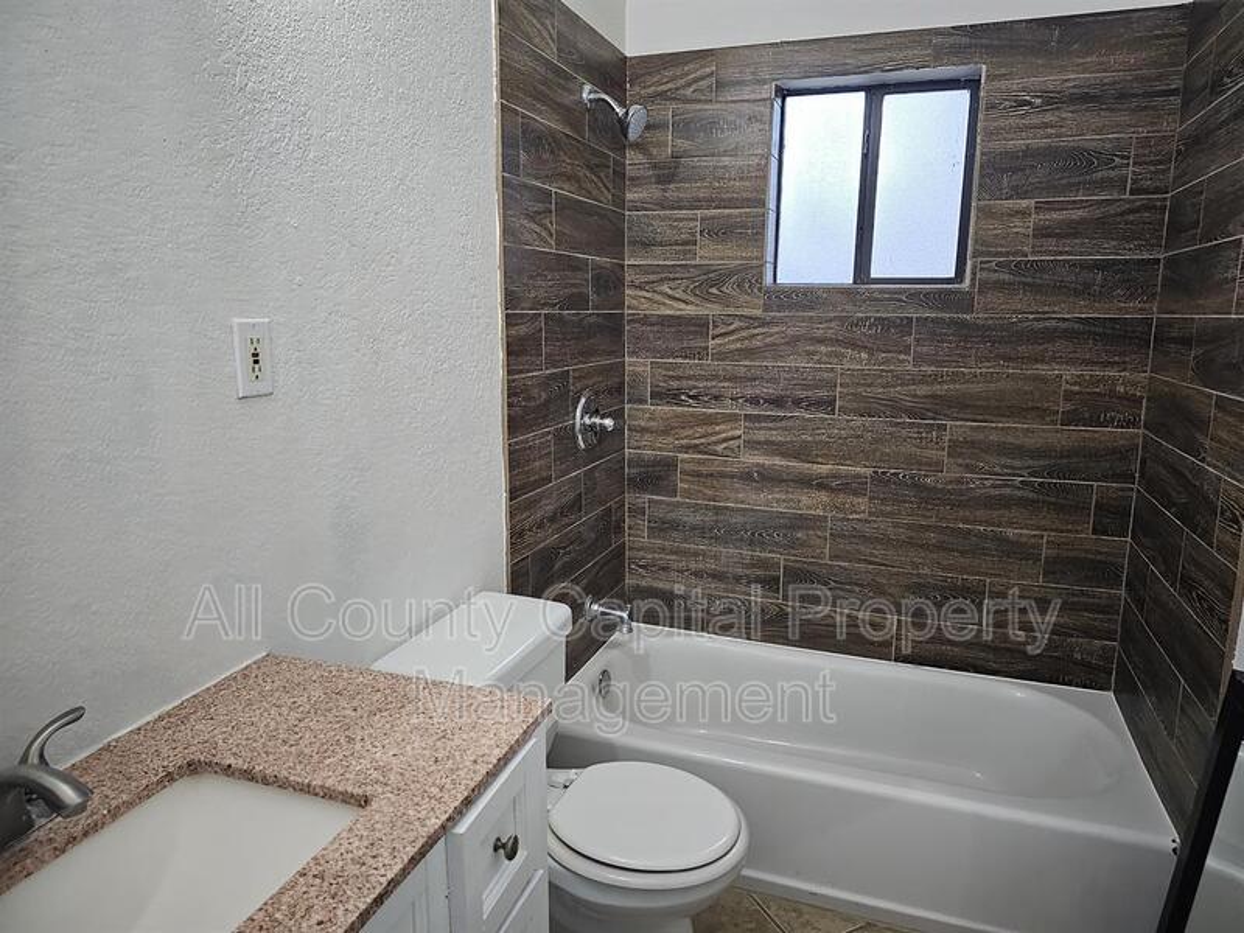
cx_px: 622
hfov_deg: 73.9
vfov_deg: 58.9
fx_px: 827
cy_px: 466
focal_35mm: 23
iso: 1600
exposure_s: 1/120
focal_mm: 6.3
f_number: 1.7
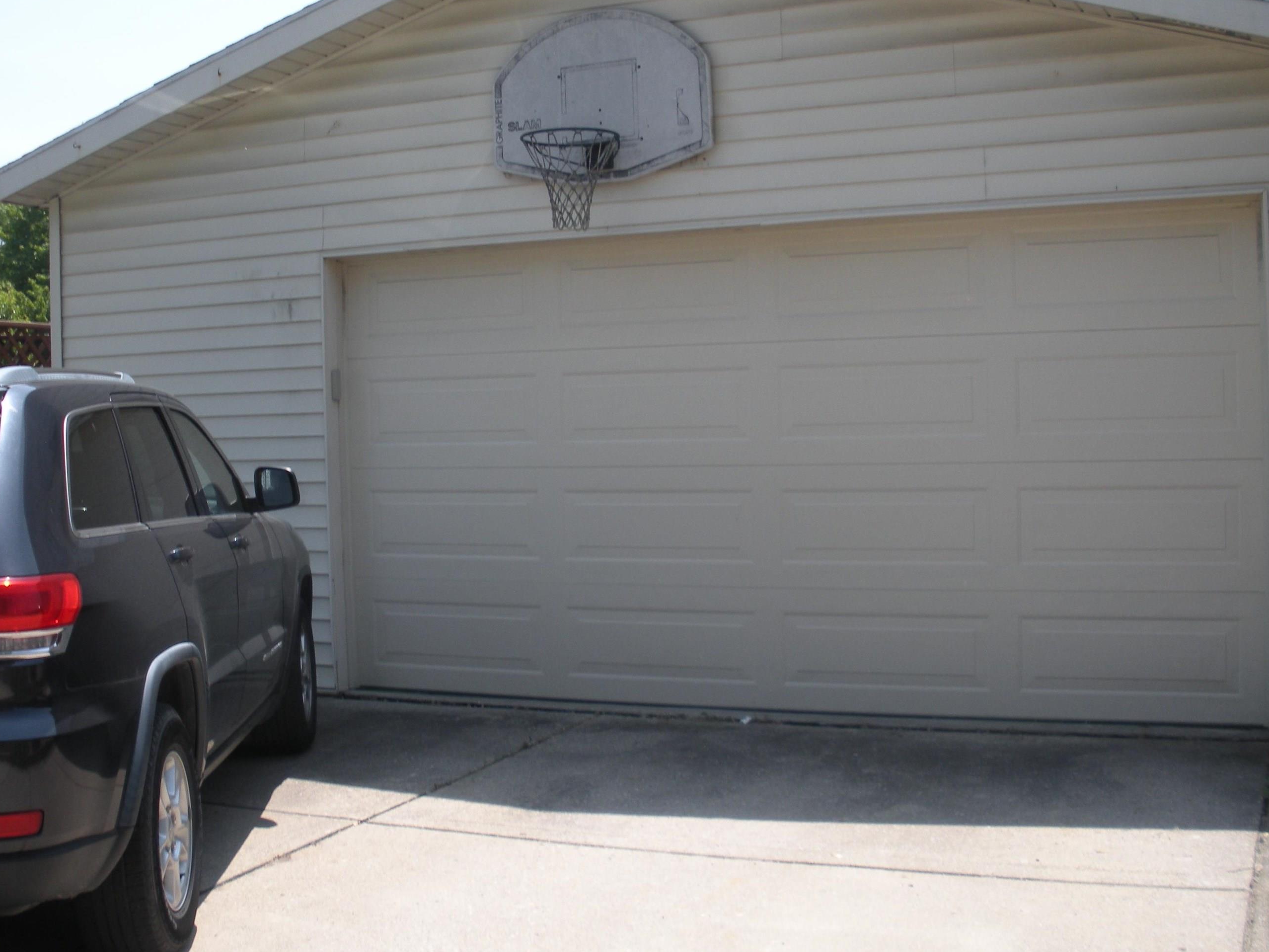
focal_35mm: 43
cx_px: 632
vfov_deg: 33.6
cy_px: 428
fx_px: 1576
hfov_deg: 43.9
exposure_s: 1/388
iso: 64
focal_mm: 6.3
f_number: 3.5
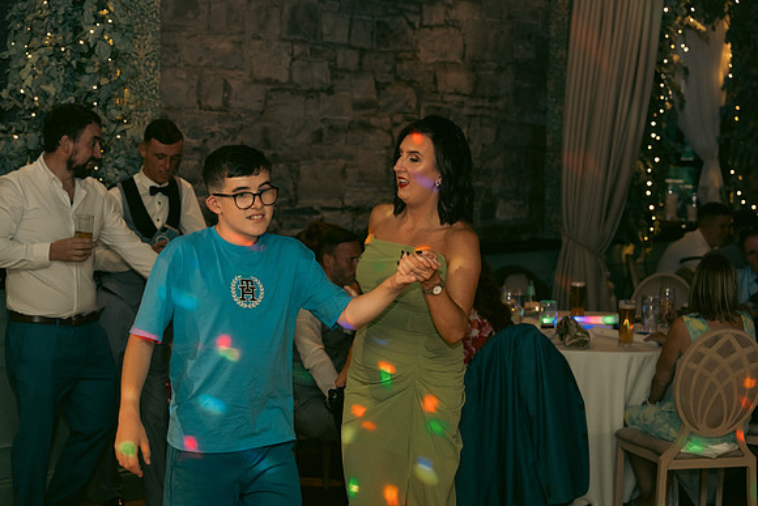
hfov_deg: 28.8
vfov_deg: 19.5
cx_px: 379
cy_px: 253
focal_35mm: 70
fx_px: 1474
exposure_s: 1/160
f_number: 3.5
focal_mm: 70
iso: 2500
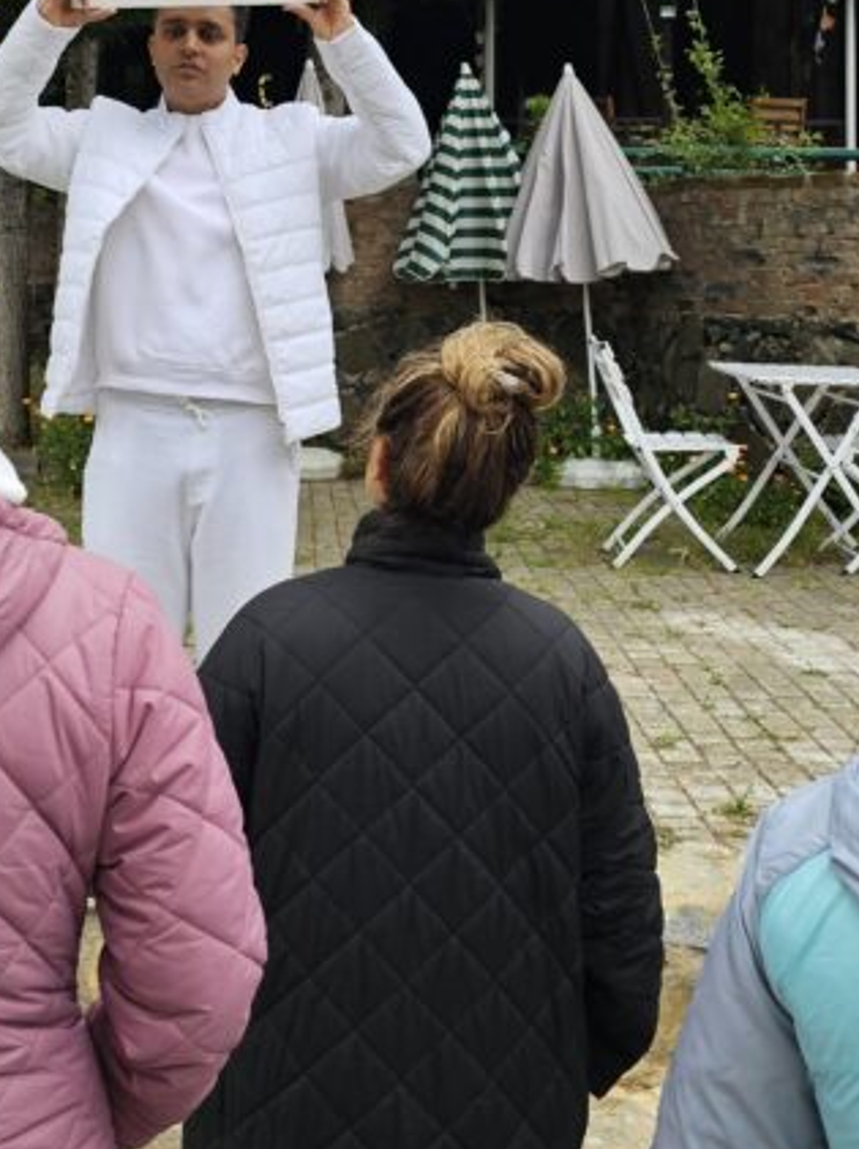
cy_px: 175
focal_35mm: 56
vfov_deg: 33.1
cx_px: 267
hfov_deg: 25.9
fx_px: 1856
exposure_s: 1/180
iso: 20
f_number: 1.7
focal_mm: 6.3
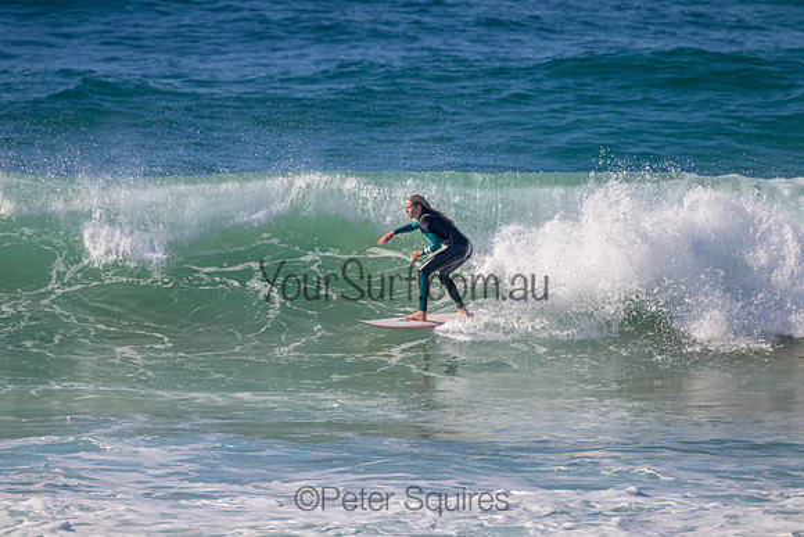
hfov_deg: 2.6
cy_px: 268
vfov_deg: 1.7
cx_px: 402
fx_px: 17870
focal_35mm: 800
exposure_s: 1/2000
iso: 1100
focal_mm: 800
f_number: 11
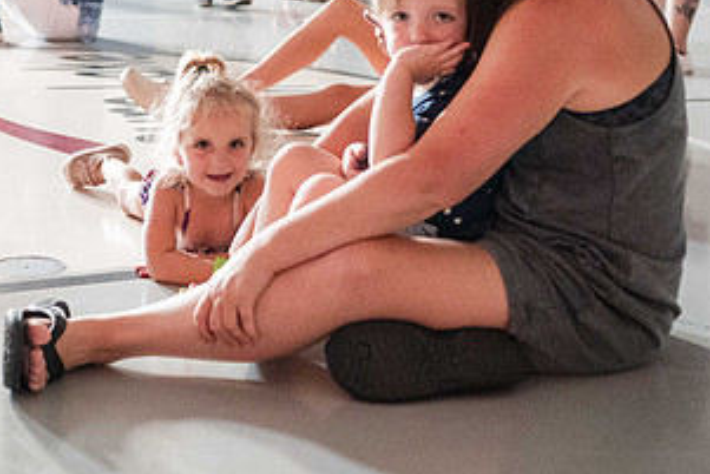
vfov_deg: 17.6
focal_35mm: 77
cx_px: 238
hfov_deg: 26.2
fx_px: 1519
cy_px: 81
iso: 12800
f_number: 2.8
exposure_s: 1/60
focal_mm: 35
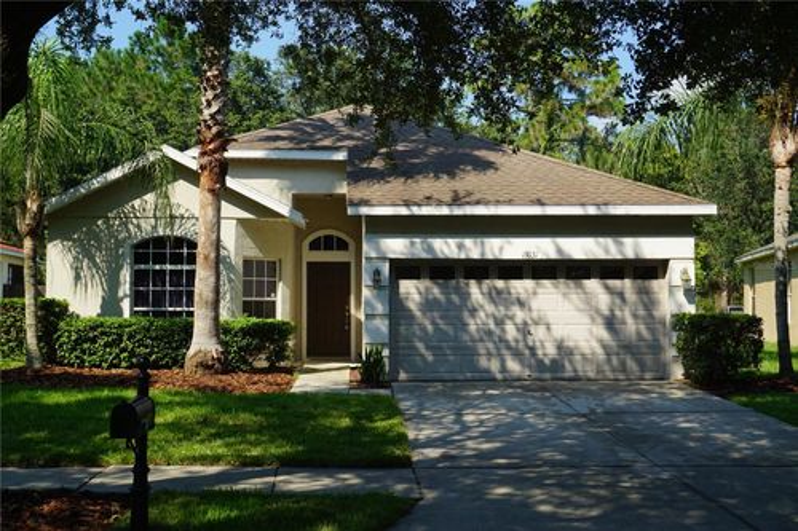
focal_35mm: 40
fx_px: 897
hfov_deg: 47.9
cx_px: 399
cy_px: 266
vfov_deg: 33.0
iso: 100
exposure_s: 1/80
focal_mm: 27
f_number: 11
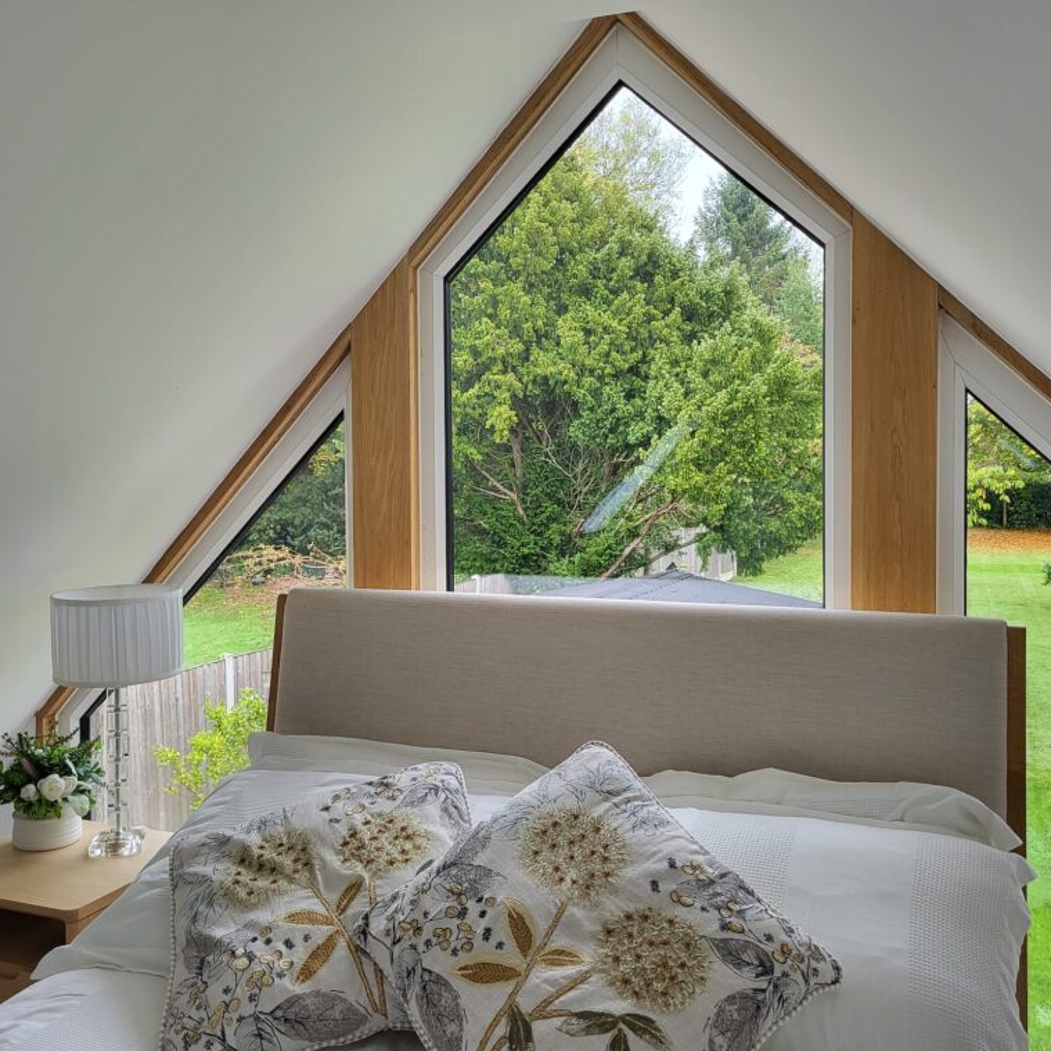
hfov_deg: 52.5
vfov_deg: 52.5
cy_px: 530
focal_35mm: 31
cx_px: 501
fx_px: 1065
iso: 100
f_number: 1.8
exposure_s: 1/100
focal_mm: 5.4
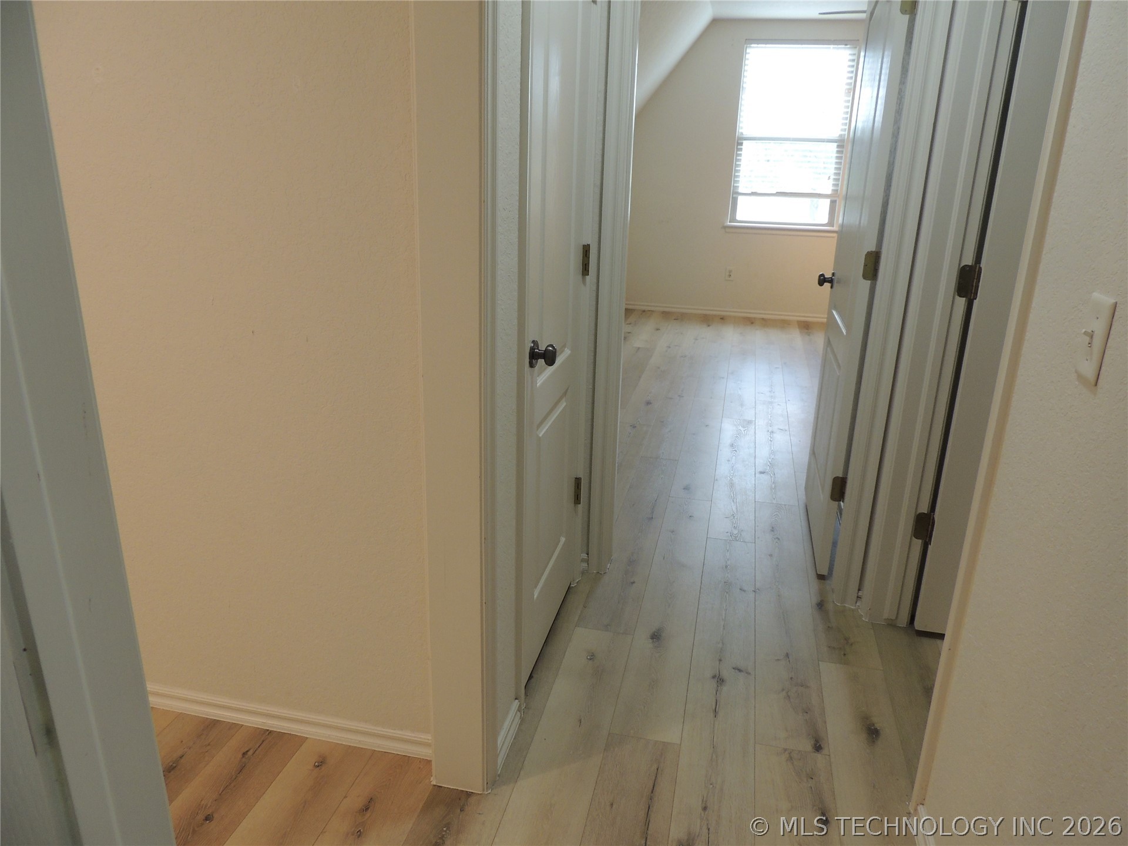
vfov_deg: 56.8
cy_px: 423
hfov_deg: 71.6
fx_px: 782
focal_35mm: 24
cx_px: 564
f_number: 3
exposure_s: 1/30
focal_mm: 4.3
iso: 180
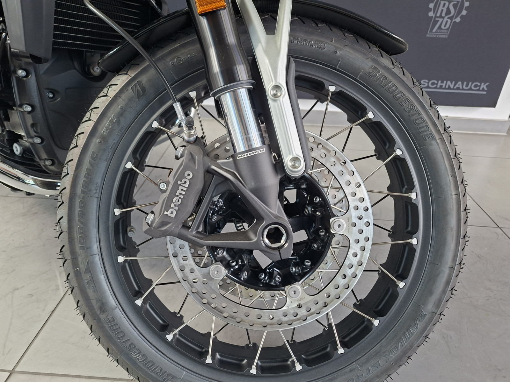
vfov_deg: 58.9
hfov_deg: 73.9
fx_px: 339
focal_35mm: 23
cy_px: 191
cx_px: 255
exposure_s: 1/120
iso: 200
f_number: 1.8
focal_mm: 5.54
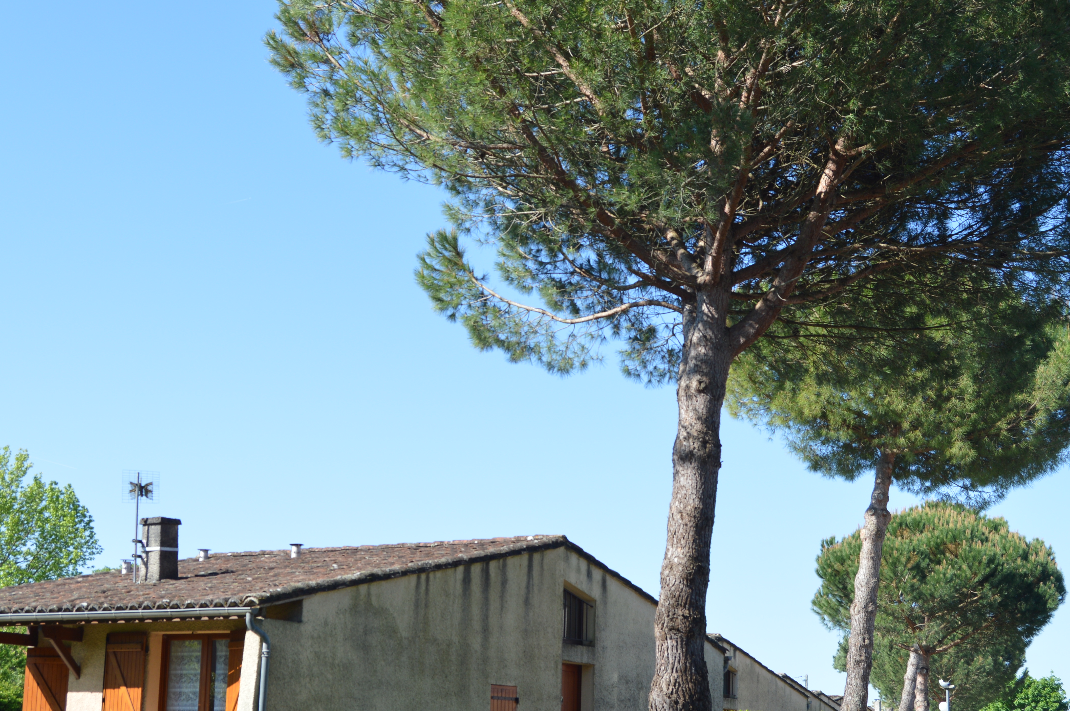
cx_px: 545
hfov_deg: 31.4
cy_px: 396
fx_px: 1901
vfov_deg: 21.2
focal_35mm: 64
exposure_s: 1/160
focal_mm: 30
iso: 100
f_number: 6.3
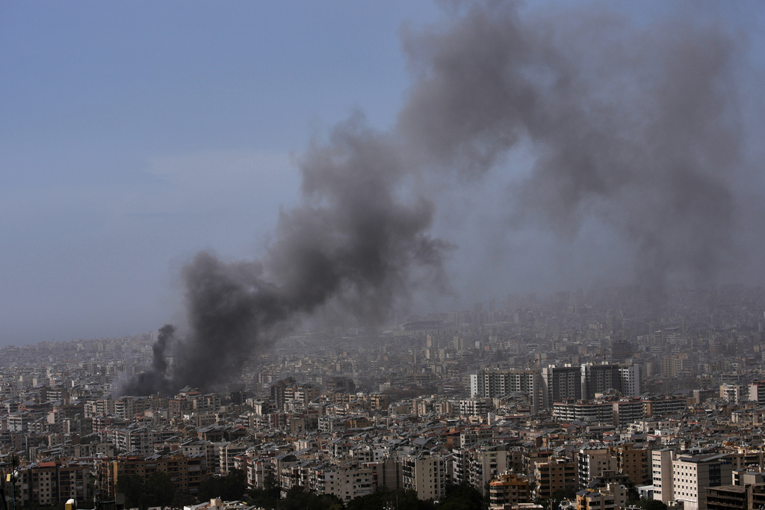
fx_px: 1806
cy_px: 255
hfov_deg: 23.9
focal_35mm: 85
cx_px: 382
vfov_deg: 16.1
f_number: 2.5
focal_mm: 57
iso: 50
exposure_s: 1/6400
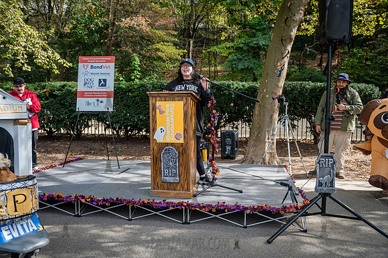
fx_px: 345
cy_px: 129
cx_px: 194
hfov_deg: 58.7
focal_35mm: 32
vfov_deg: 41.1
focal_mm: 32
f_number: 4
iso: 1000
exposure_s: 1/1000
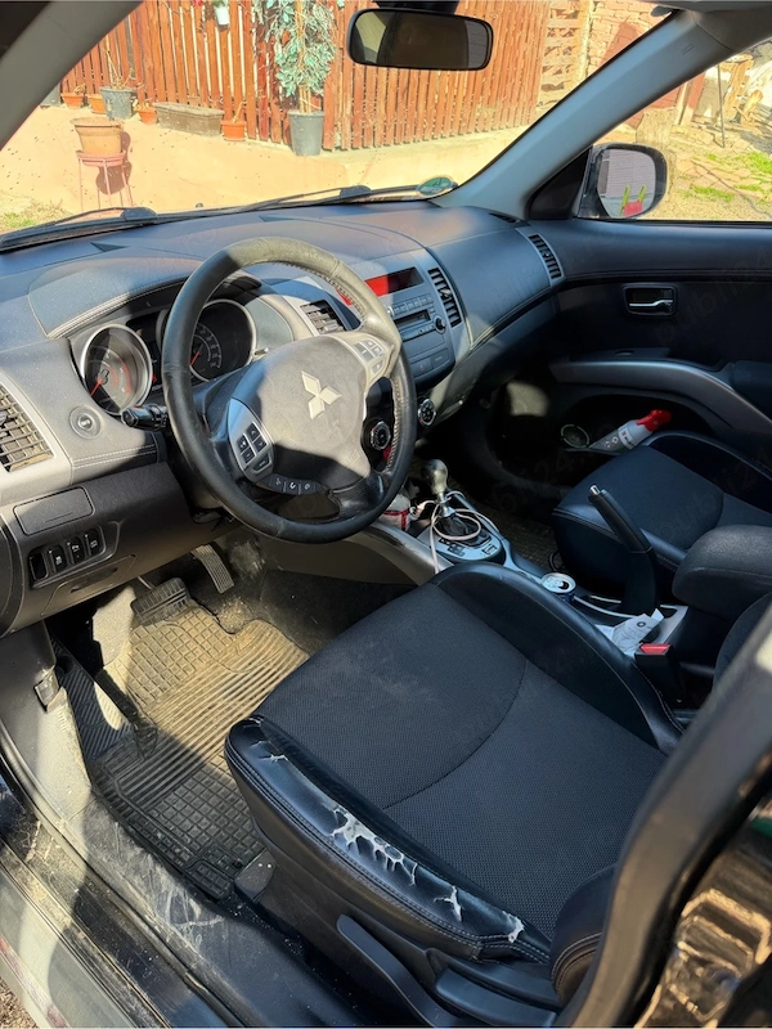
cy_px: 514
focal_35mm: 24
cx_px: 386
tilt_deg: -34.6
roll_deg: -5.1
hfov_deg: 56.8
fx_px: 714
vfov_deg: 71.6
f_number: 1.78
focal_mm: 6.76
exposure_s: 1/178
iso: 80
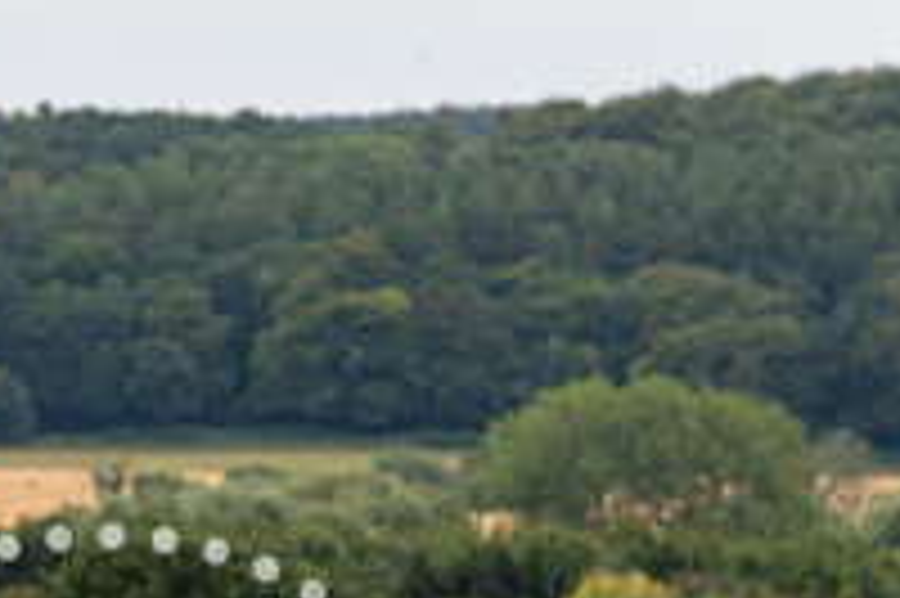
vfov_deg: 3.0
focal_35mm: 459
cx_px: 892
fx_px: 11465
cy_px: 968
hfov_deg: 4.5
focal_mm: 115
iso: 640
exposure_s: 1/1000
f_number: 3.5
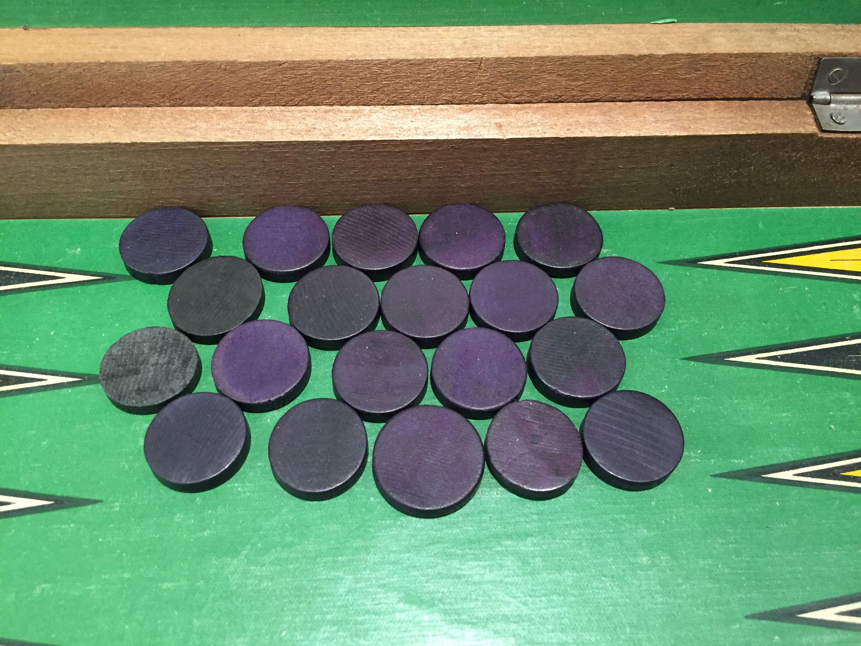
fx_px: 721
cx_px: 430
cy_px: 323
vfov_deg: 48.2
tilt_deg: -59.3
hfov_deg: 61.7
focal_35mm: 29
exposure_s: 1/33
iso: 200
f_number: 2.2
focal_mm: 4.15
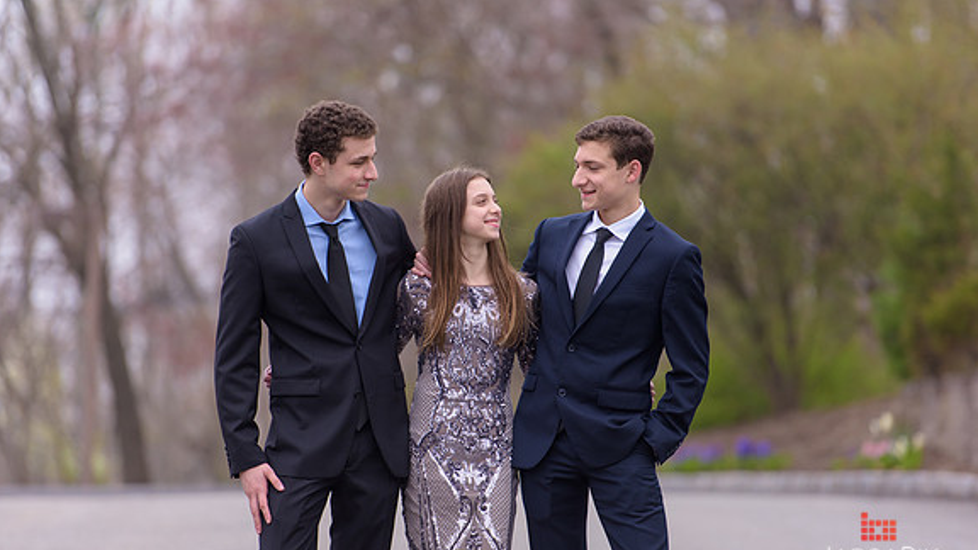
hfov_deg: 10.2
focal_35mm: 211
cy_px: 272
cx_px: 489
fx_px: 5472
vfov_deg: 5.8
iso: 400
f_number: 3.2
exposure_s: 1/1600
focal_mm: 200
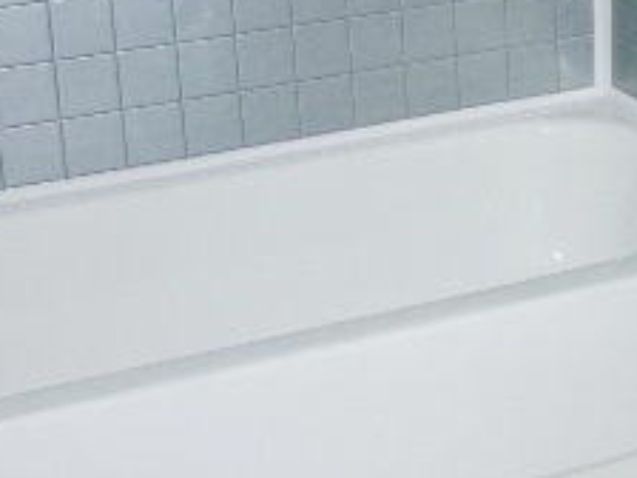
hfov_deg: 23.0
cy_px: -40
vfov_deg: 17.2
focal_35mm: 83
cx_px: 572
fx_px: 1527
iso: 100
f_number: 3.3
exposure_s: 1/30
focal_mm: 5.2
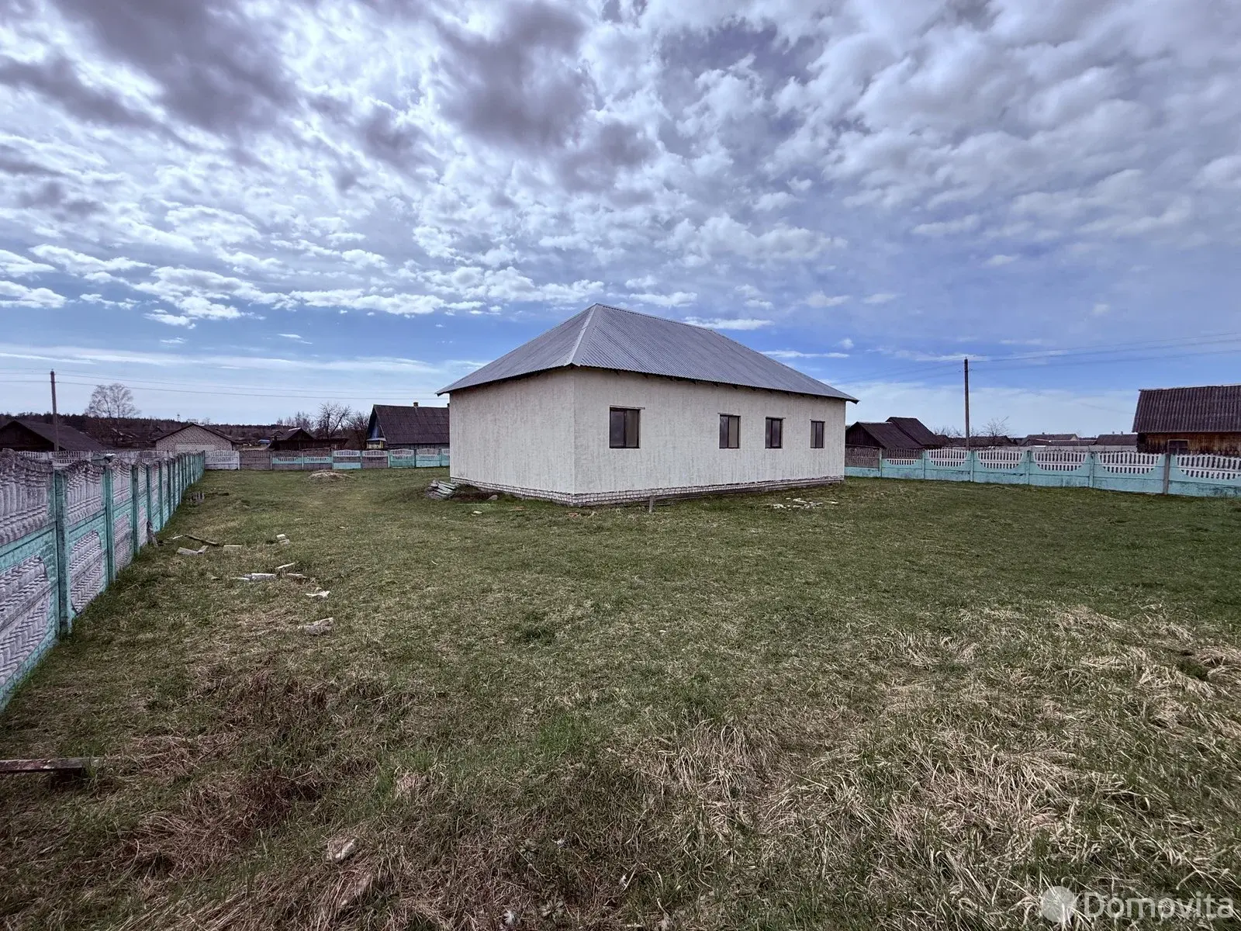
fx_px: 502
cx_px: 620
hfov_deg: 102.1
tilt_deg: -2.8
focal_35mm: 14
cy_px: 466
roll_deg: -0.8
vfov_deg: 85.7
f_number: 2.2
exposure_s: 1/2165
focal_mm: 2.22
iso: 50
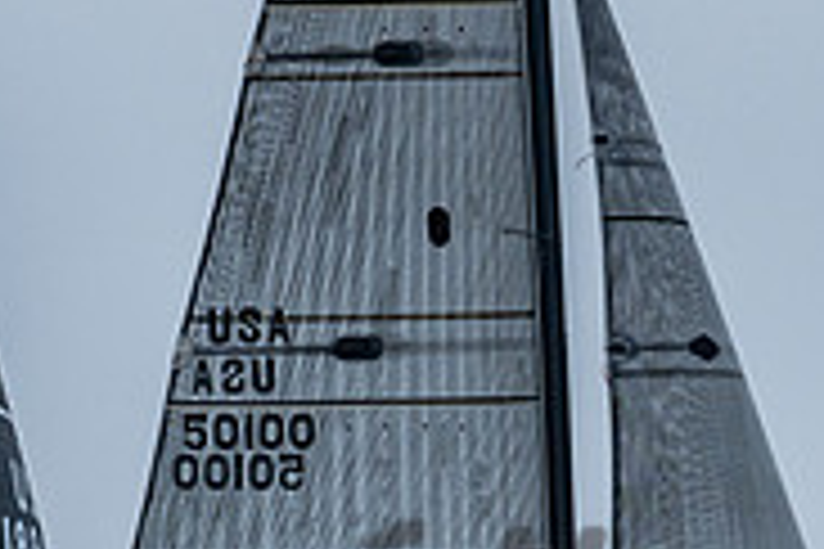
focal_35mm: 719
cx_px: 307
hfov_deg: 2.9
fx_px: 16456
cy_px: 705
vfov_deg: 1.9
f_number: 6.3
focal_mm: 145
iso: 320
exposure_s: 1/2500
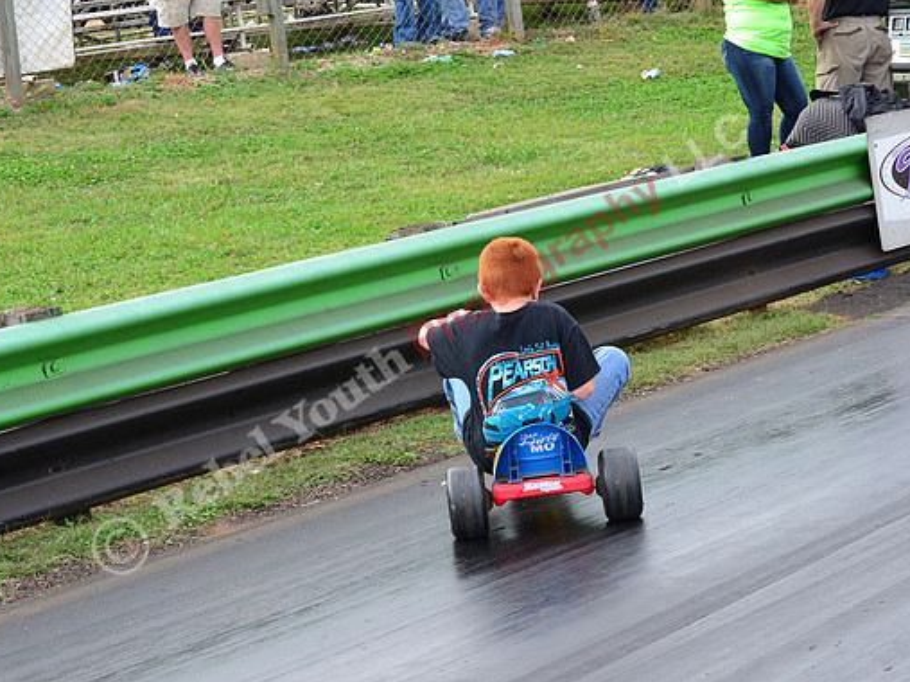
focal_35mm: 91
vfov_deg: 16.3
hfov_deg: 21.6
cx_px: 440
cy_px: 343
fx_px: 2380
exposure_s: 1/320
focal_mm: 55
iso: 1000
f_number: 9
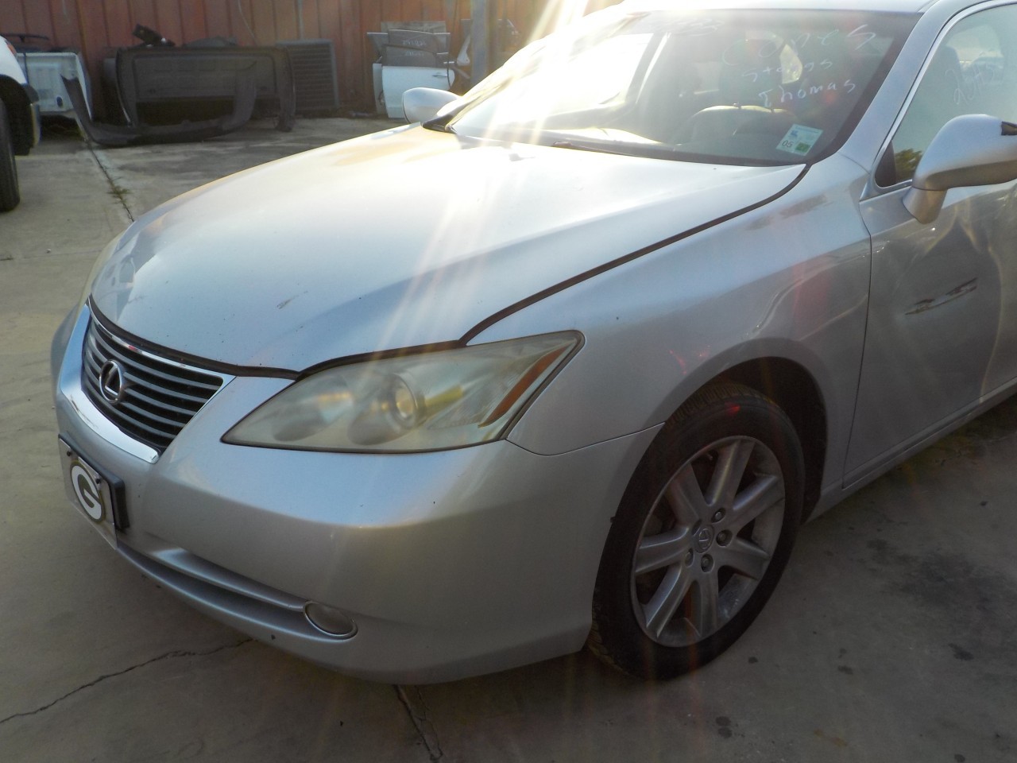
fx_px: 881
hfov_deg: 60.0
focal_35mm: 30
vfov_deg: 46.8
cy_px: 382
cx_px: 508
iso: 125
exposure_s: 1/400
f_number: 3.3
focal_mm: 4.1
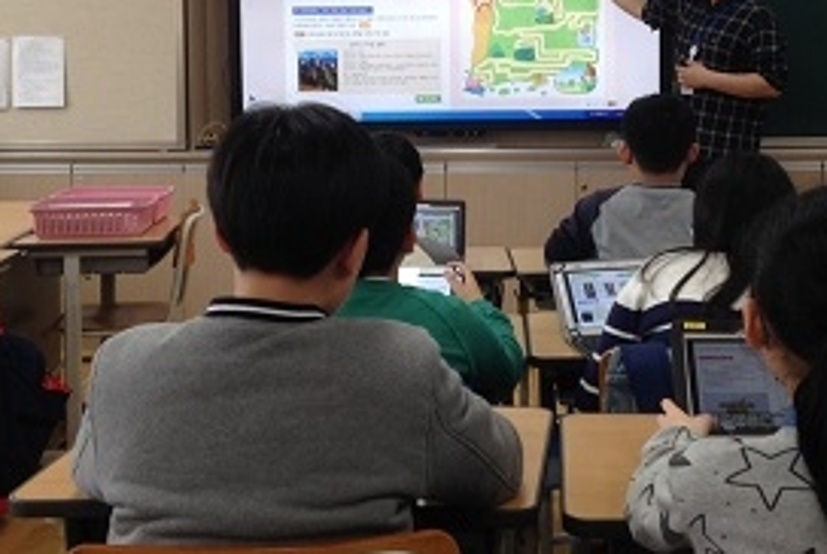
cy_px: 111
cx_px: 477
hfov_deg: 31.8
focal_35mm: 63
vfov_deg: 21.4
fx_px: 1449
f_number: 2.4
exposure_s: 1/40
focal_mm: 4.12
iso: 50
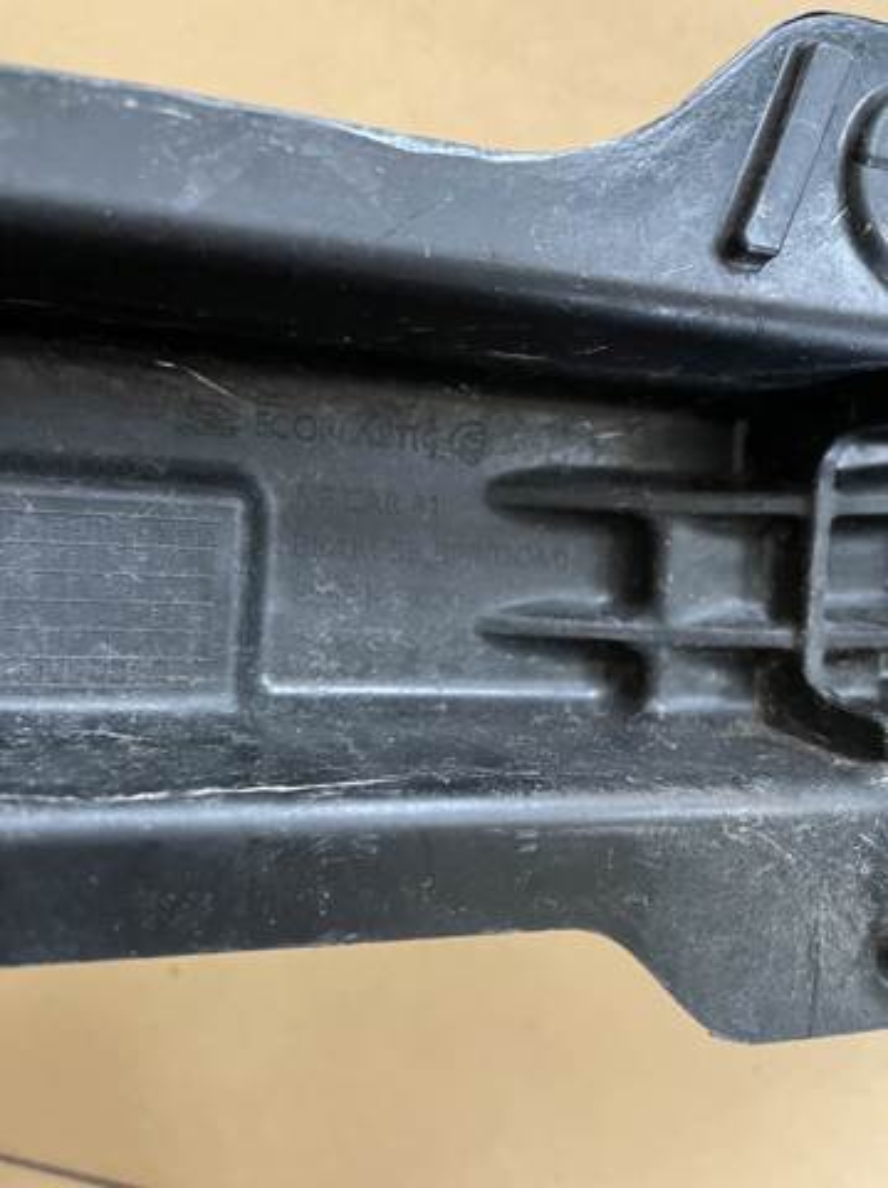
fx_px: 891
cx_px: 444
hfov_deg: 53.0
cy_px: 594
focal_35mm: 26
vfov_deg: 67.4
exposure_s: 1/41
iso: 500
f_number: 1.6
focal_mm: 5.1
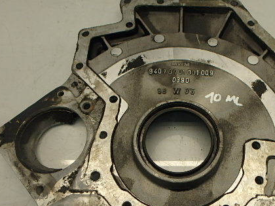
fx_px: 254
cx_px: 179
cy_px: 146
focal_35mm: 32
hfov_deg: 55.8
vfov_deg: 43.2
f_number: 3.5
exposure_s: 1/80
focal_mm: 3.7
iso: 125
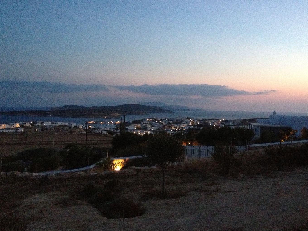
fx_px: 365
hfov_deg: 45.7
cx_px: 170
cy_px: 100
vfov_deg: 35.1
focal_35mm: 41
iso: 640
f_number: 2.4
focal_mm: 4.28
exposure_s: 1/15
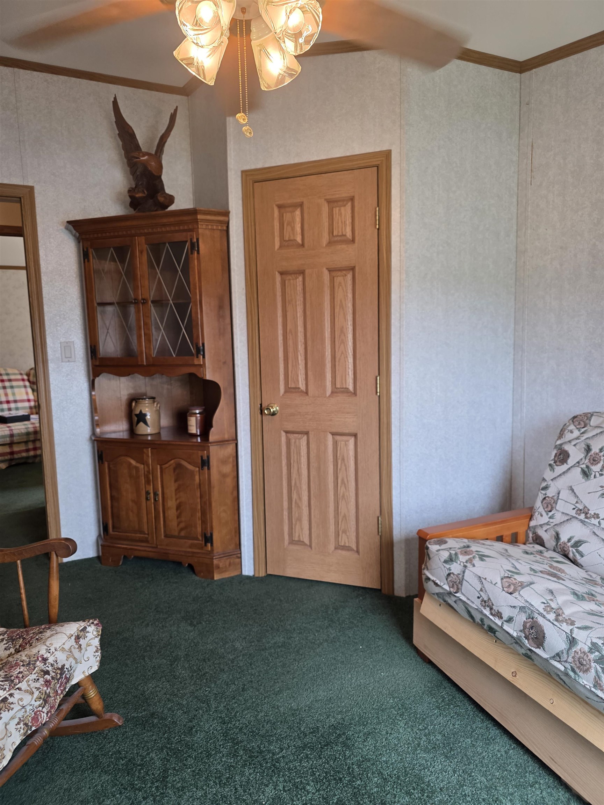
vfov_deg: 73.9
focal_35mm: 23
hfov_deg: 58.9
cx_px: 302
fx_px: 535
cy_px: 402
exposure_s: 1/120
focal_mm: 6.3
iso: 100
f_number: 1.7
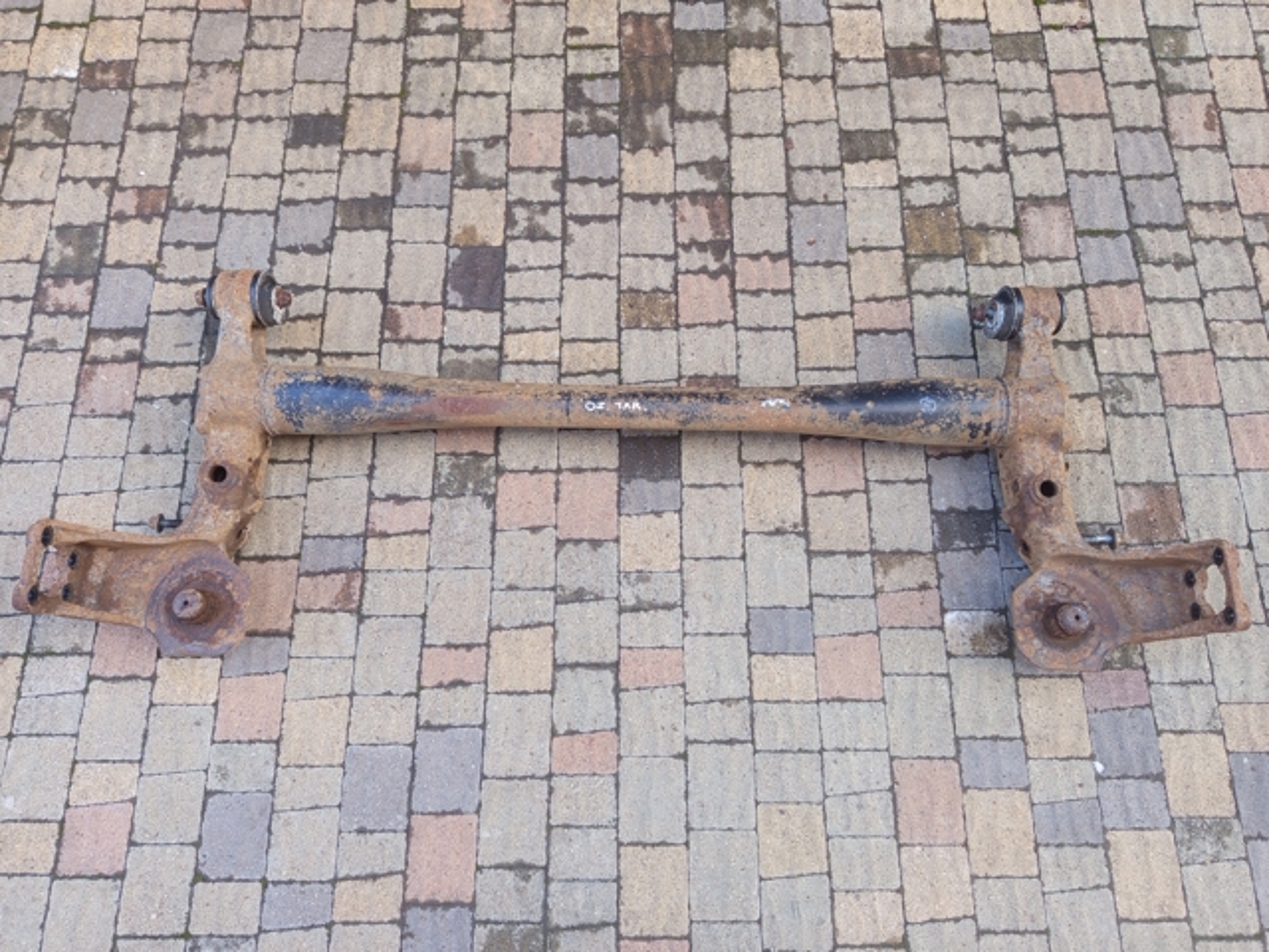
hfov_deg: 71.6
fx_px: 880
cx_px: 634
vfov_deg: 56.8
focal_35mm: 24
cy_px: 476
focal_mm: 5.24
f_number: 1.7
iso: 178
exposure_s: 1/100
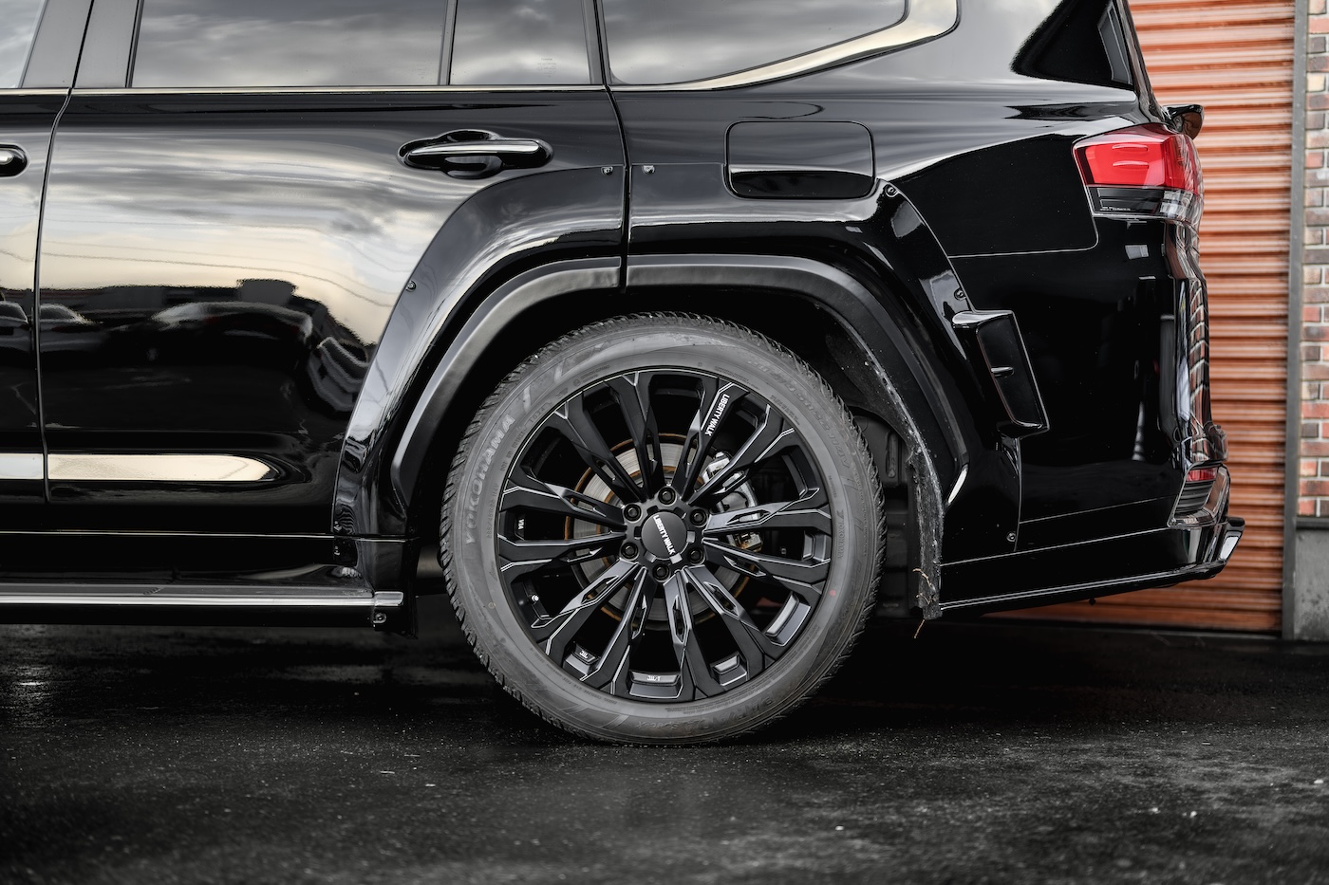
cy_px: 442
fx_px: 1845
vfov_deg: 27.0
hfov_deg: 39.6
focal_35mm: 50
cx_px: 664
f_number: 1.8
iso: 160
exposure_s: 1/200
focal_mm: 50
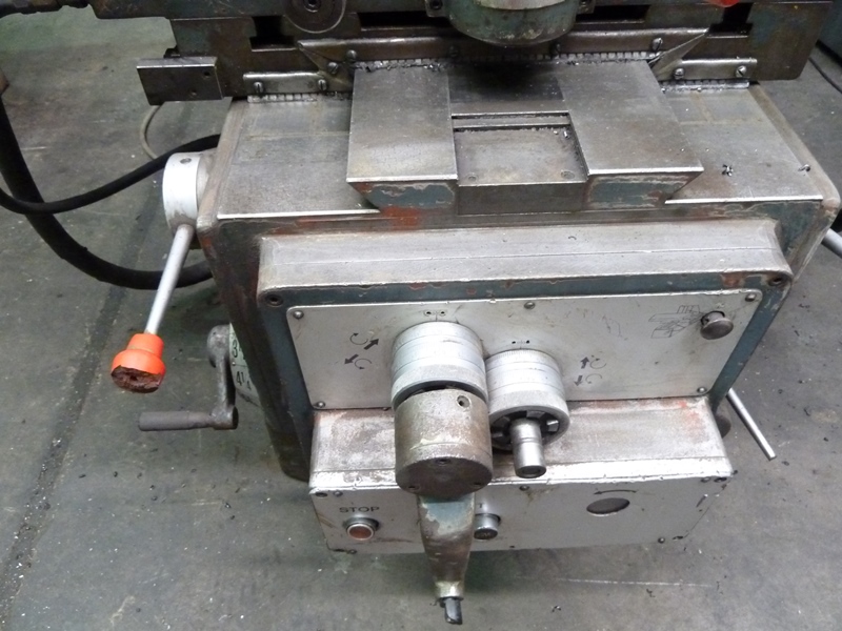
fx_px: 608
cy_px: 316
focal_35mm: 25
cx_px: 421
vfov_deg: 54.9
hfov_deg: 69.4
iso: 800
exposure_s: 1/30
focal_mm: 4.1
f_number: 3.3
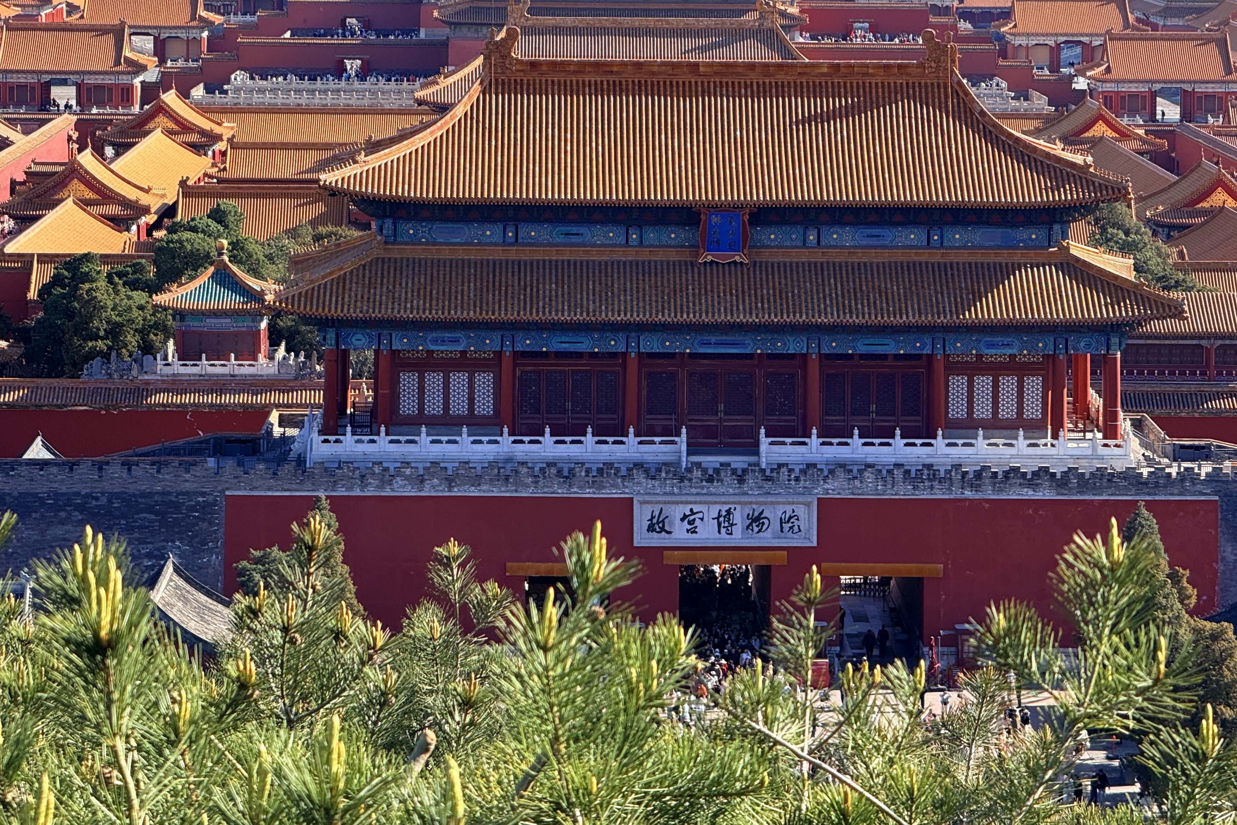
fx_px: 4913
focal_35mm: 143
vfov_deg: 9.6
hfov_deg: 14.3
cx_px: 667
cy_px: 305
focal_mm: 15.66
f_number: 2.8
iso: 64
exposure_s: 1/728
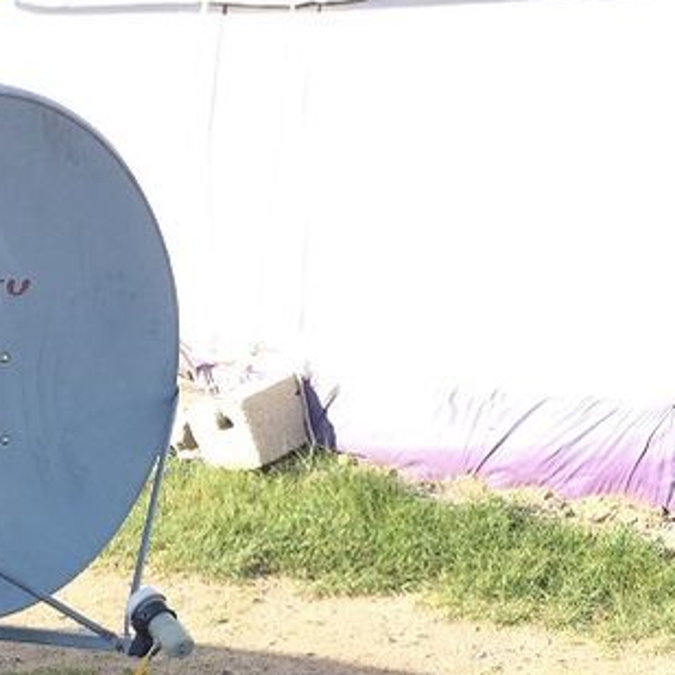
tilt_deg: -16.9
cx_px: 92
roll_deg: +0.3
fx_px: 1875
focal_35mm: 85
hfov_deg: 20.1
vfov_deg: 20.2
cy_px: 550
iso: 32
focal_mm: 4.15
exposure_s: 1/488
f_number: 2.2
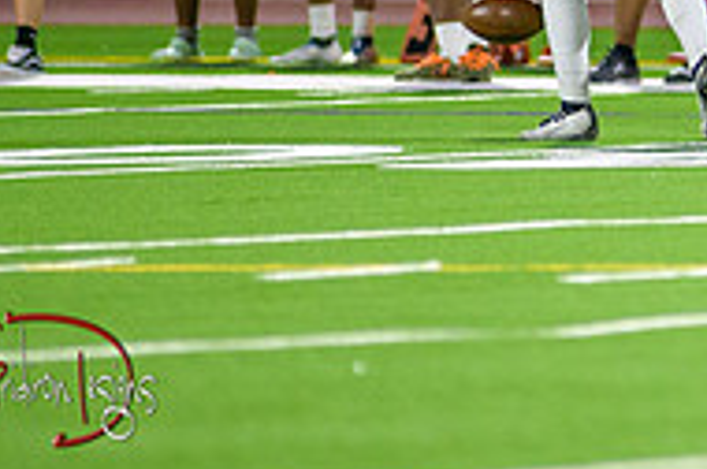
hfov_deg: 2.2
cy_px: -158
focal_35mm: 918
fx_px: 17998
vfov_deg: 1.5
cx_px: 867
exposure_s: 1/500
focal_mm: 300
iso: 2000
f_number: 2.8
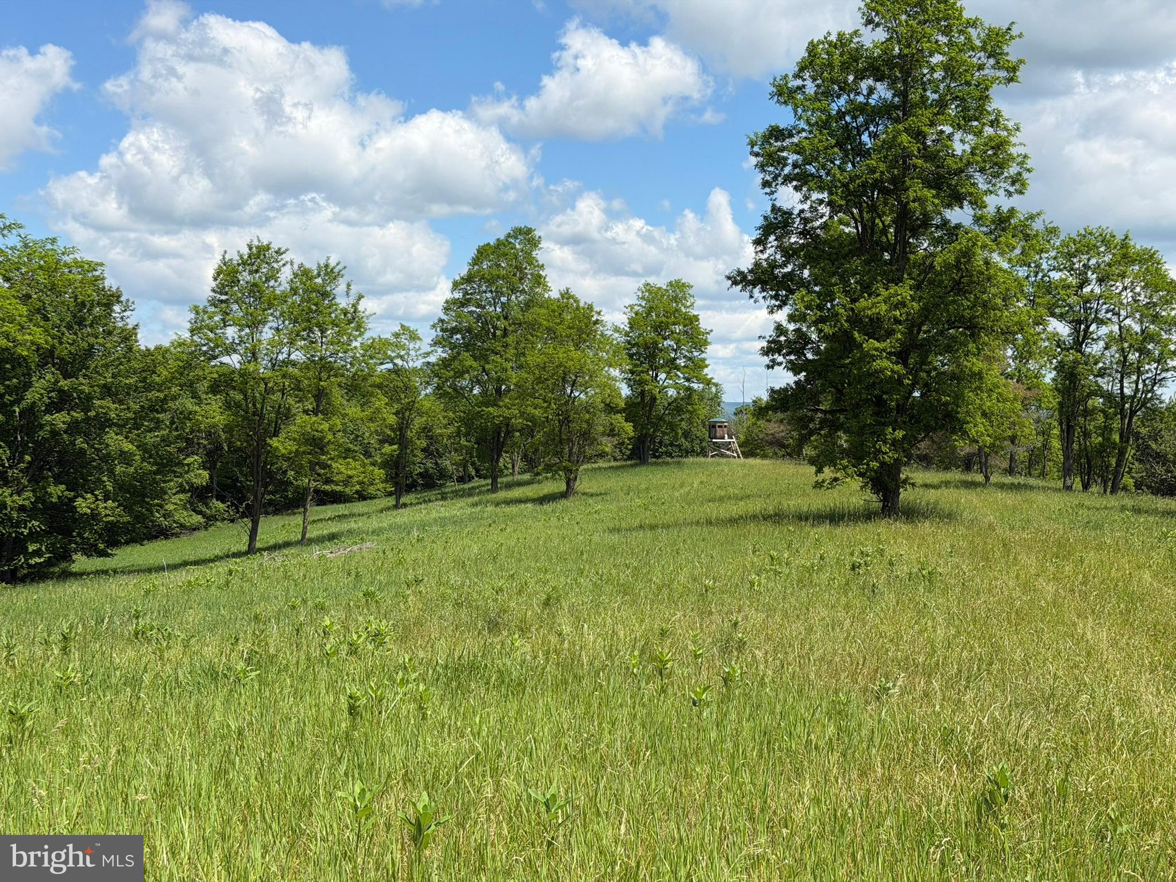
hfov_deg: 39.7
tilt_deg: -0.2
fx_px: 1631
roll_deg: -0.2
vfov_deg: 30.3
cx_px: 588
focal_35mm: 48
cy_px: 441
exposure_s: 1/5208
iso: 64
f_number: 1.78
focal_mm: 6.76
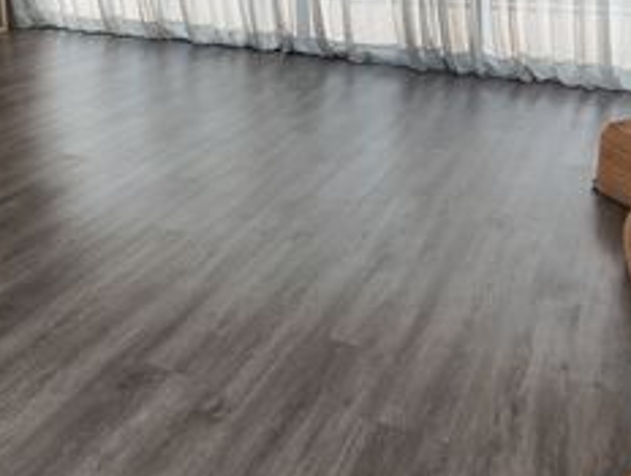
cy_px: 49
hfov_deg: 46.7
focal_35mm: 40
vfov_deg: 34.1
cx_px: 307
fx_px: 731
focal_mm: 2.16
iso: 155
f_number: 2.2
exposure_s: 1/240
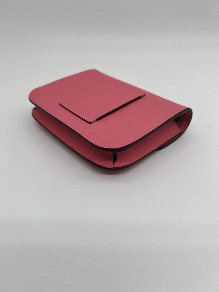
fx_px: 219
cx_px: 110
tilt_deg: -37.8
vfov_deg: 67.3
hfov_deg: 53.1
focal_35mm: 26
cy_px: 146
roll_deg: +0.8
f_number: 1.5
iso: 50
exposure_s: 1/399
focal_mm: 5.7
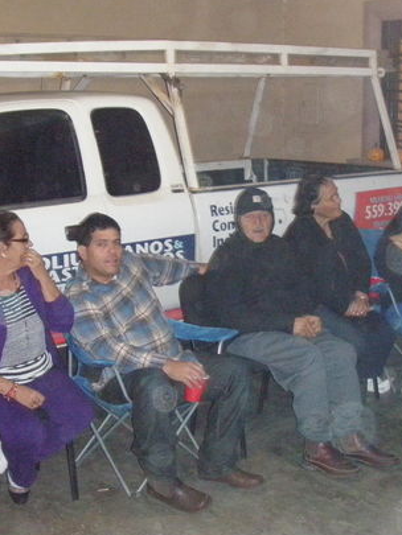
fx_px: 929
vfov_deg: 32.2
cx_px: 231
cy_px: 248
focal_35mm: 60
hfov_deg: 24.4
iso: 800
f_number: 3.5
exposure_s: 1/30
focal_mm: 6.7
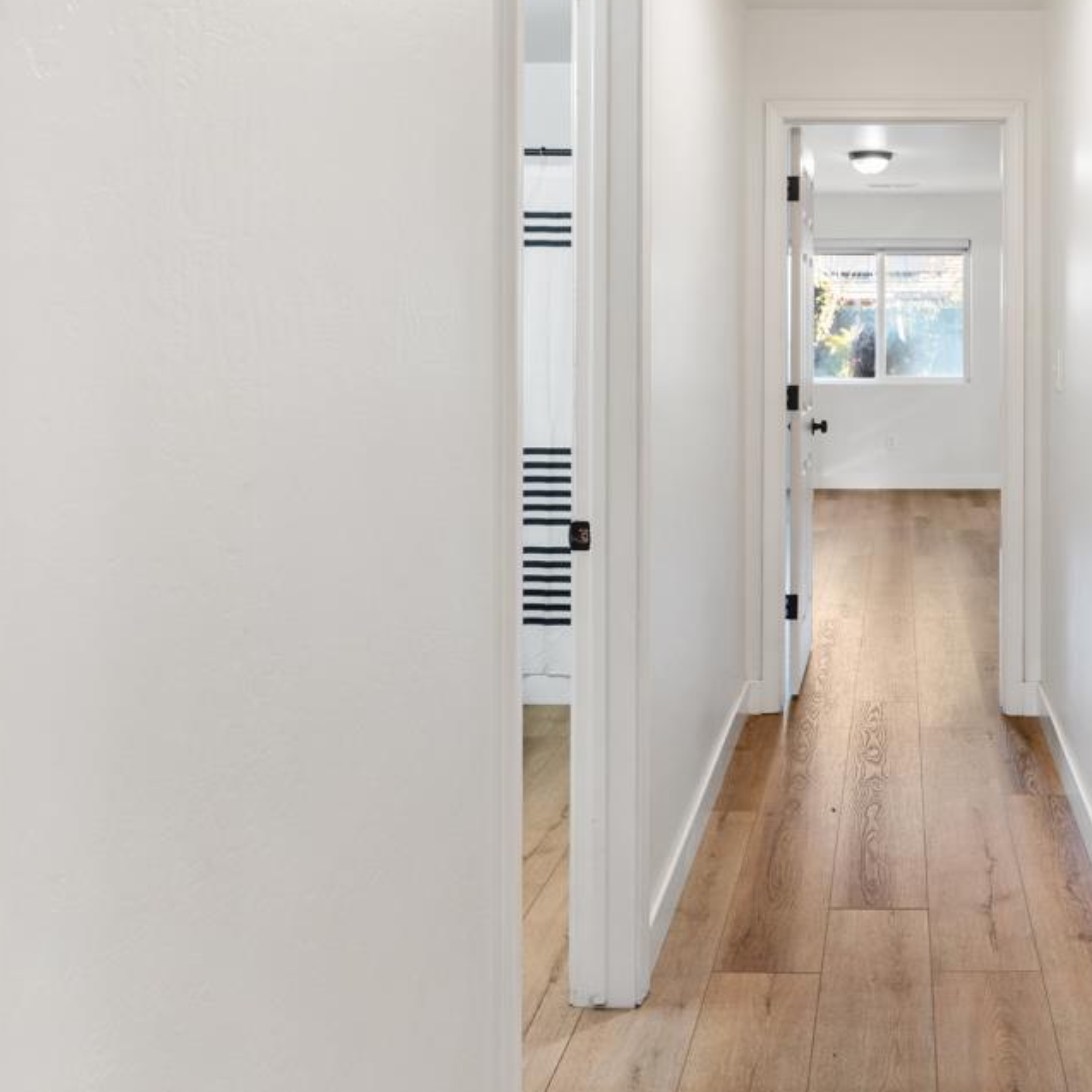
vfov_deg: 47.2
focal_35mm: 34
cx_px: 885
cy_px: 315
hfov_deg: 45.8
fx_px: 1213
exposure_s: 1/2.5
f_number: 5.6
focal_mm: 17
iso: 400
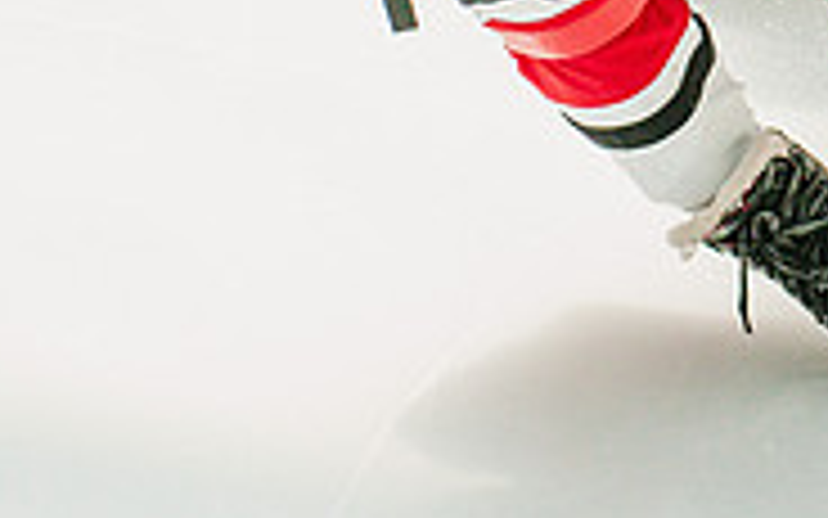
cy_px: -346
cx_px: 1047
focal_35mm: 492
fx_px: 11102
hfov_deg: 4.3
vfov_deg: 2.7
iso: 1600
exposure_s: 1/2500
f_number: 4
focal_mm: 120
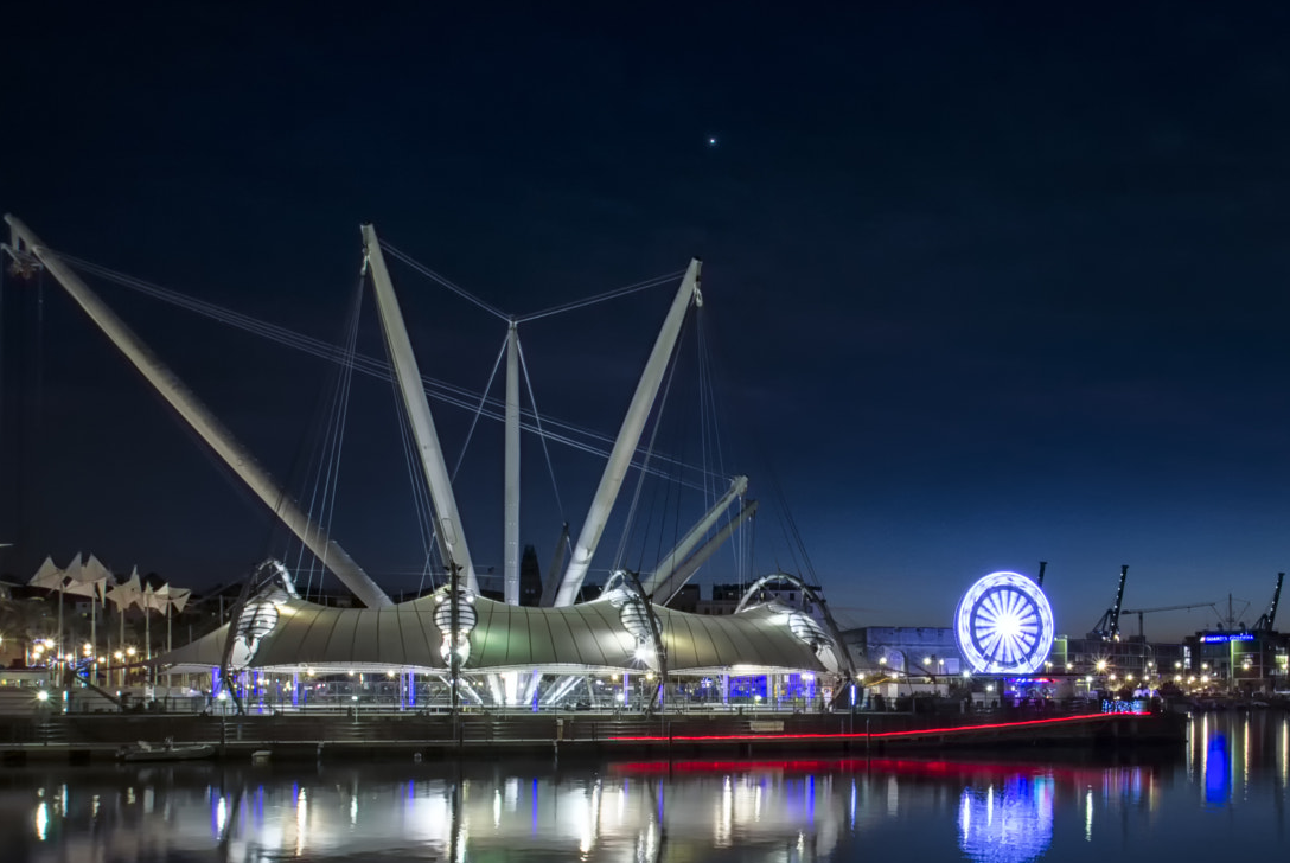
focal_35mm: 32
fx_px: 1165
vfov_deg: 39.3
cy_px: 668
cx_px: 864
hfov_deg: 56.7
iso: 100
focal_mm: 11.5
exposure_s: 15
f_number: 13
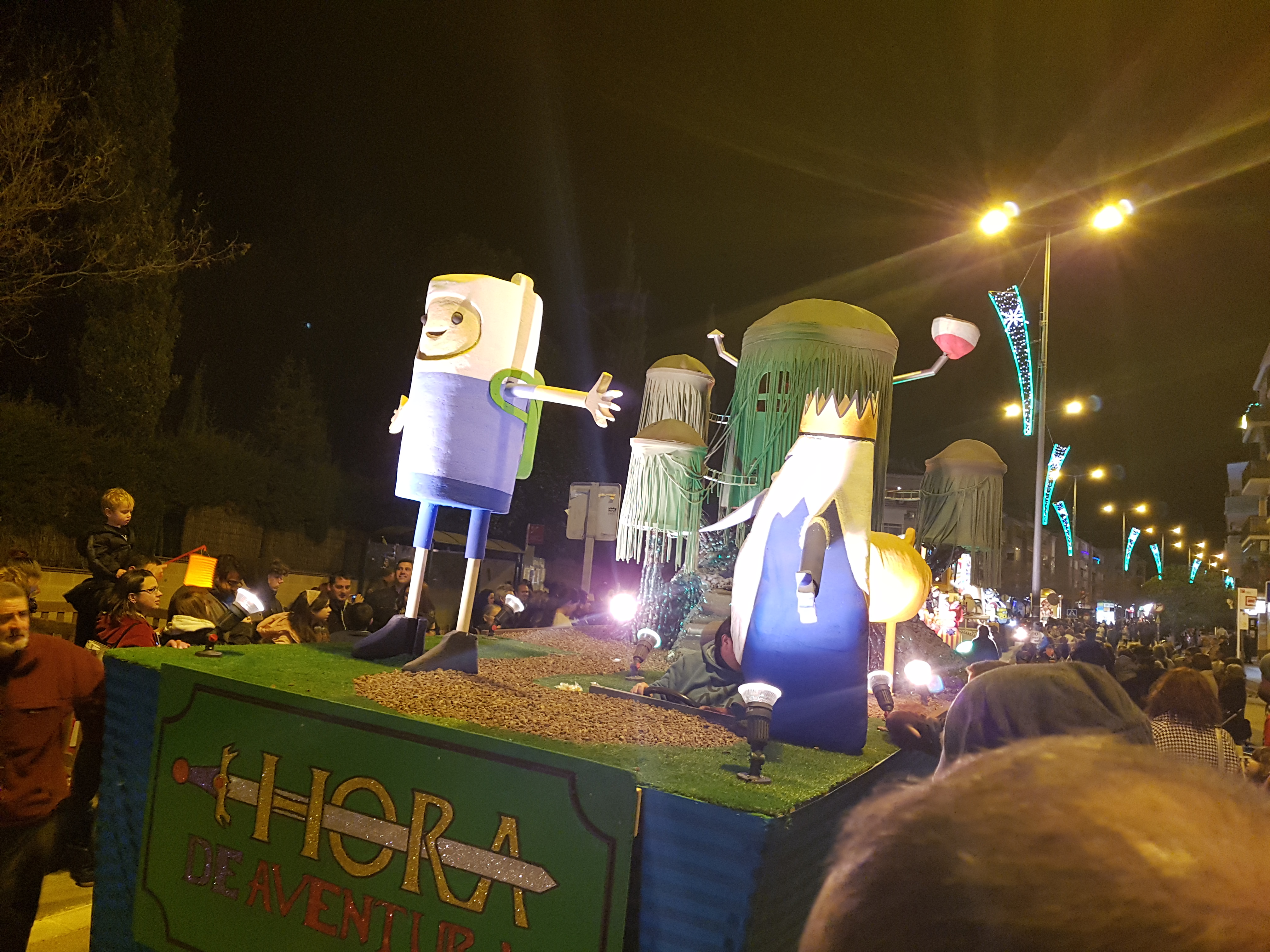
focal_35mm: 26
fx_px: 954
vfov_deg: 53.1
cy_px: 476
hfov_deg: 67.3
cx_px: 635
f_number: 1.7
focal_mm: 4.2
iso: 250
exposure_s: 1/25
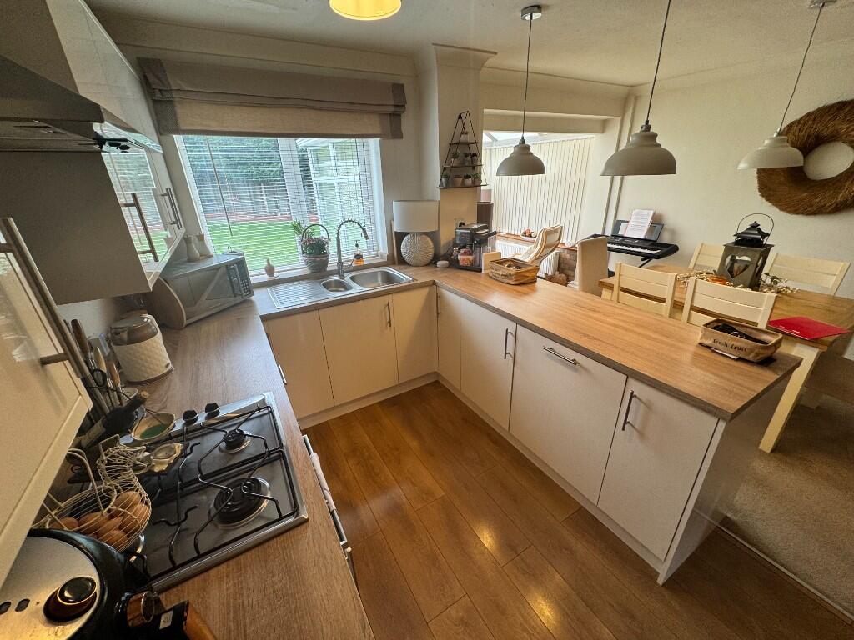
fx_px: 345
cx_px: 427
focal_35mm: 14
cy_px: 320
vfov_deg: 85.7
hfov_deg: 102.1
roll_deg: +2.2
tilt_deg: -23.5
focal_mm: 2.22
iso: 80
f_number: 2.2
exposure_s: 1/100
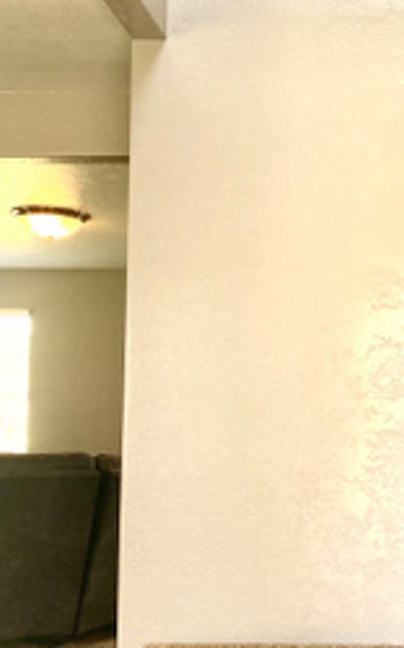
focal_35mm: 53
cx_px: 417
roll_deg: -0.7
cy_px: 378
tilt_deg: +4.3
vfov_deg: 38.1
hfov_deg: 23.2
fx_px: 935
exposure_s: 1/121
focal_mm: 4.25
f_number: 1.8
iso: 80
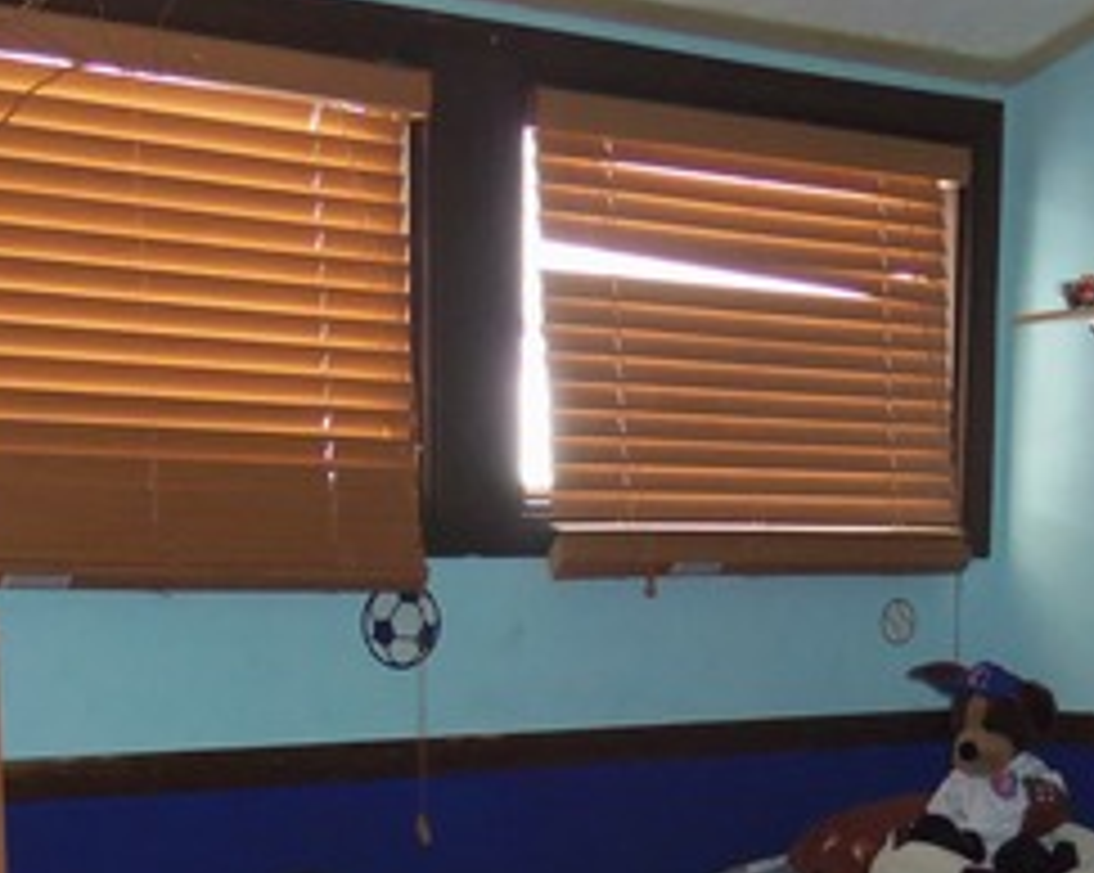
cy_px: 958
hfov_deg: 26.4
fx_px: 2329
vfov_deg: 20.3
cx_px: 662
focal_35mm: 72
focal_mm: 5.1
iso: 200
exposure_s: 1/40
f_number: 3.9
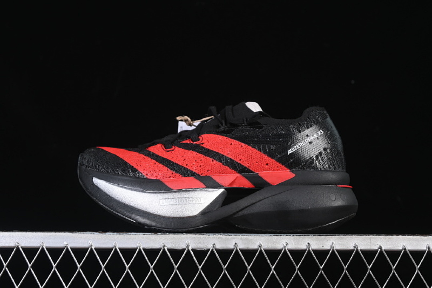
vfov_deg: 18.2
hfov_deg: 27.0
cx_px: 216
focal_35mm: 75
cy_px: 144
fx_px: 900
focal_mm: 50
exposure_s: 1/60
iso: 160
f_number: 6.3
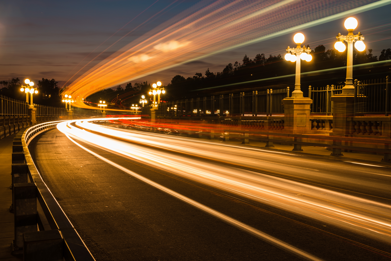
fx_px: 478
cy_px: 130
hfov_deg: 44.5
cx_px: 196
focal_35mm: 44
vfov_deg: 30.5
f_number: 16
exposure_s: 30
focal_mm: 44
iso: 100
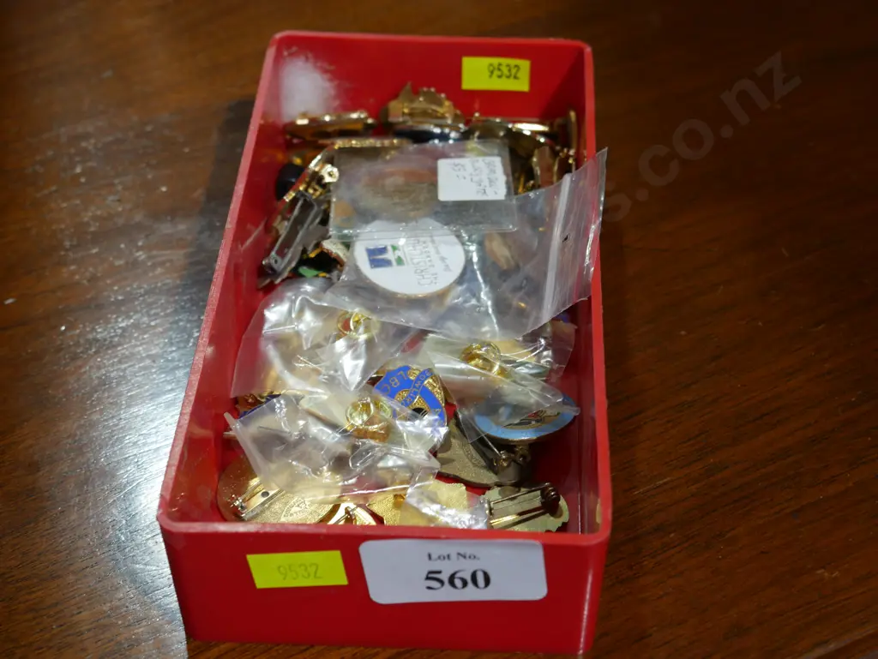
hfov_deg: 33.2
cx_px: 439
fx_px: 1472
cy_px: 330
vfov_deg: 25.3
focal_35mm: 58
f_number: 5.4
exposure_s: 1/60
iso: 400
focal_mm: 29
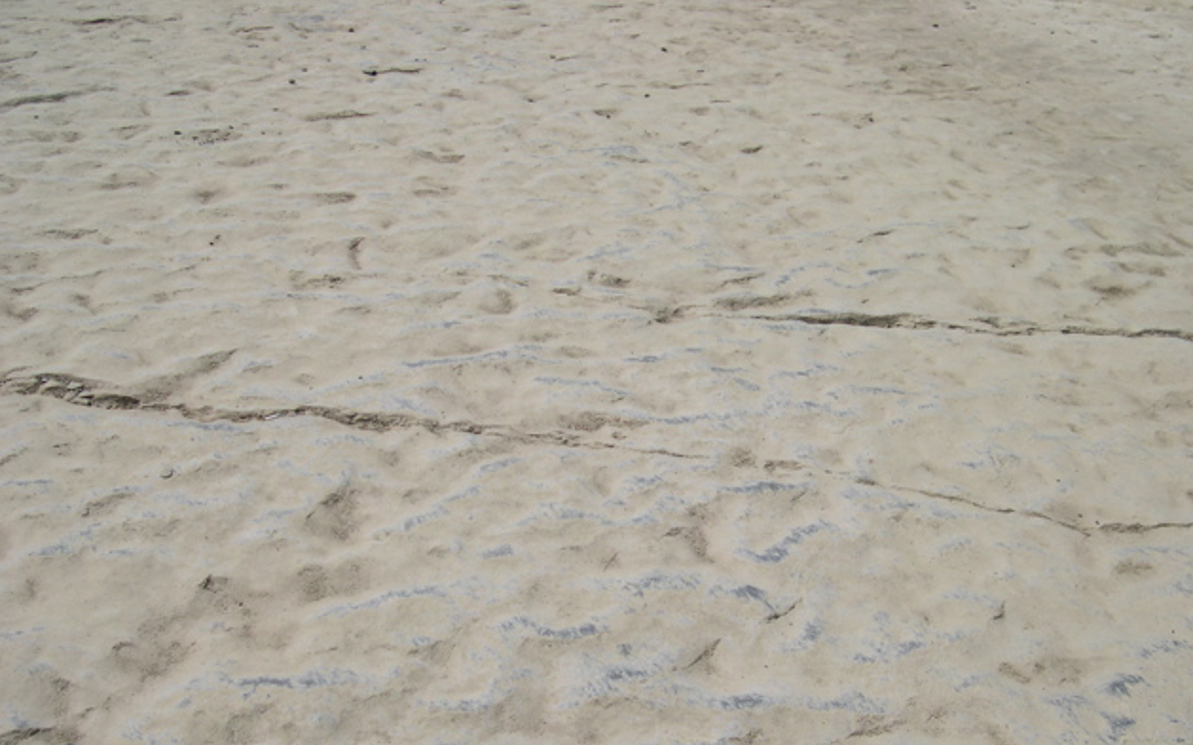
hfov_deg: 48.2
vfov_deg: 31.1
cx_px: 590
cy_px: 453
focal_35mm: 41
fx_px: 1333
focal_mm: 8
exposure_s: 1/354
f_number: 7.6
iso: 100
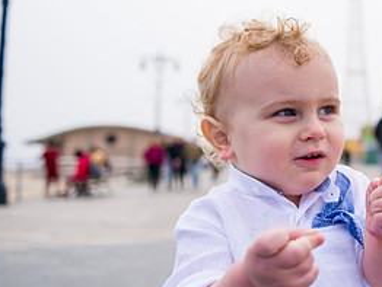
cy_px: 91
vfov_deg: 28.4
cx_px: 404
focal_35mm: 51
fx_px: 563
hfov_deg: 33.4
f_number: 3.2
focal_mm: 24
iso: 200
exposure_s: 1/4000
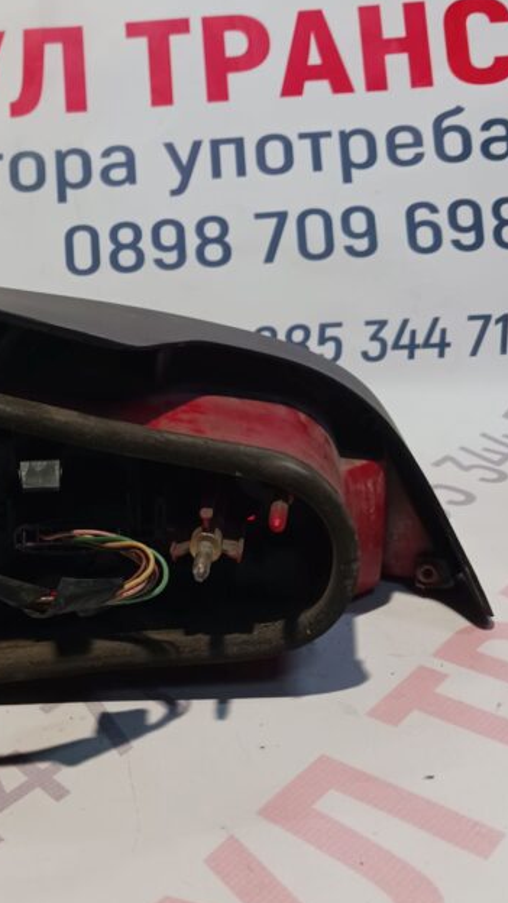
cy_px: 381
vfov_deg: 46.2
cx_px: 25
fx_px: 1054
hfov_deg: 26.0
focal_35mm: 44
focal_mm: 4
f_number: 1.8
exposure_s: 1/50
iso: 200
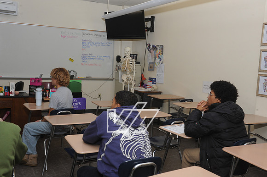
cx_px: 134
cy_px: 88
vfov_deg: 33.4
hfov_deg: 48.5
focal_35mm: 40
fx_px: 296
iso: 1000
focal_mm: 40
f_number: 9
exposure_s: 1/50
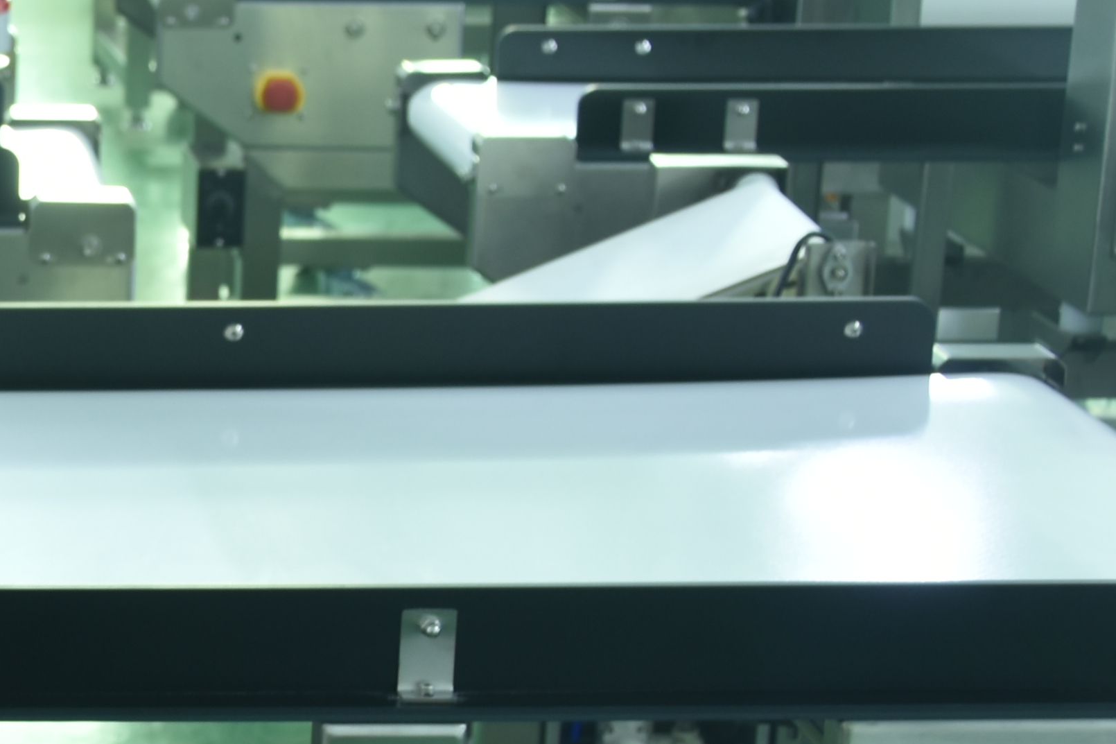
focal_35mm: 123
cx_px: -372
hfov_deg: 15.7
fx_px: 3812
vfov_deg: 11.1
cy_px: 665
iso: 100
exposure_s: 1/2
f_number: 4.5
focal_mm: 22
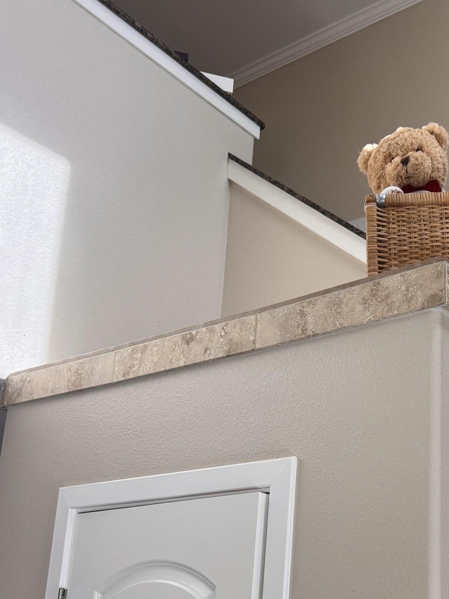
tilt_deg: +14.6
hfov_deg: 30.0
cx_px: 373
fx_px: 813
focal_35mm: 47
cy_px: 416
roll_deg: -1.7
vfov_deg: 39.8
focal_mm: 6.76
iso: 160
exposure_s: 1/120
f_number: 1.78
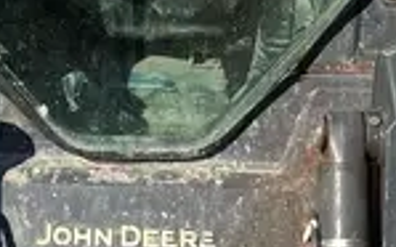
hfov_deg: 15.3
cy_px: 15
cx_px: 117
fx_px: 1467
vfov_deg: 9.6
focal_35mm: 136
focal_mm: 5.1
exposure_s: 1/3215
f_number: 1.6
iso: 50
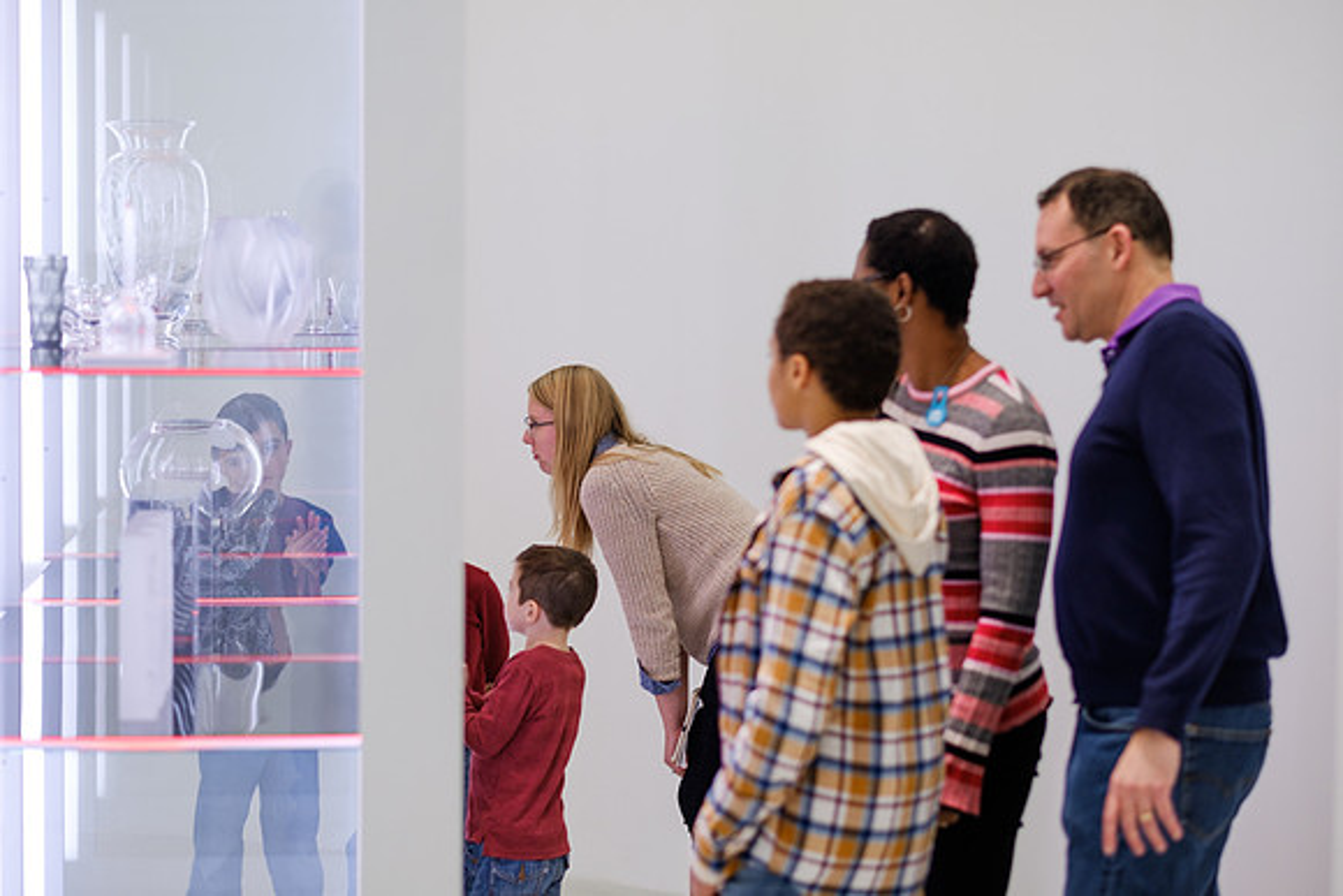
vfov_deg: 16.1
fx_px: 3177
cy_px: 442
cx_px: 676
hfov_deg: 23.9
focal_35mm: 85
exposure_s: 1/125
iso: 200
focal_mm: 56
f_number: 1.6
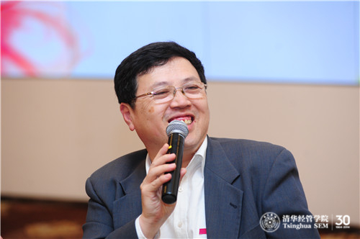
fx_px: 1248
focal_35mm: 125
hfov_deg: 16.4
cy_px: 120
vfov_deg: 10.9
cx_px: 180
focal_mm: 125
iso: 1250
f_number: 3.5
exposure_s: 1/100
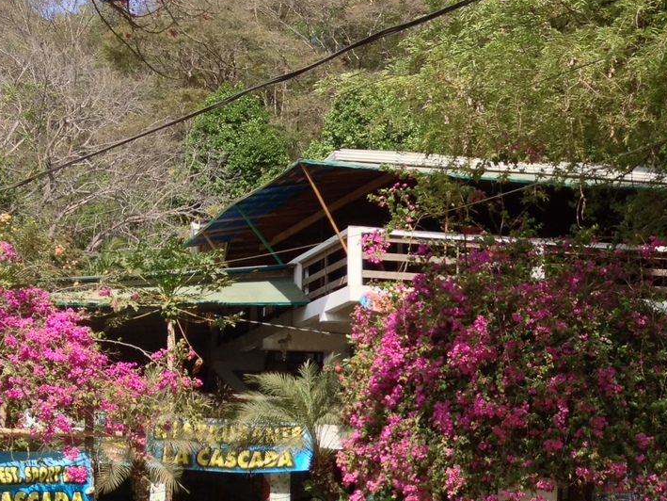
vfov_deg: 18.3
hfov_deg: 23.9
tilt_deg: +2.7
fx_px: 1522
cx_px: 626
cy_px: 462
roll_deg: +0.8
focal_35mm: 79
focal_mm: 4.28
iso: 50
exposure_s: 1/812
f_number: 2.4
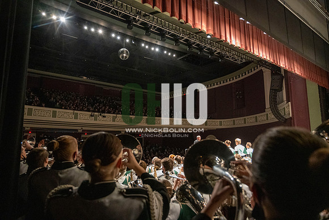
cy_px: 110
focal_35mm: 24
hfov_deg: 73.7
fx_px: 219
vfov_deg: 53.2
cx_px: 164
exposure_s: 1/100
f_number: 4
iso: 6400
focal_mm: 24
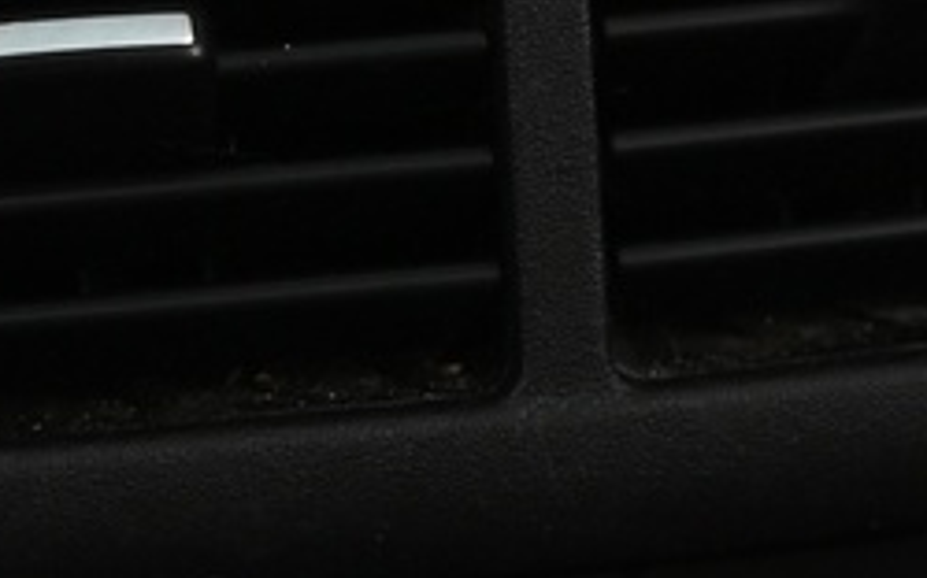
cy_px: -78
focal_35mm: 251
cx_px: 582
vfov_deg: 5.2
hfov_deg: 8.4
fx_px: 6338
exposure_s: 1/13
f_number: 4
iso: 2000
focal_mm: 38
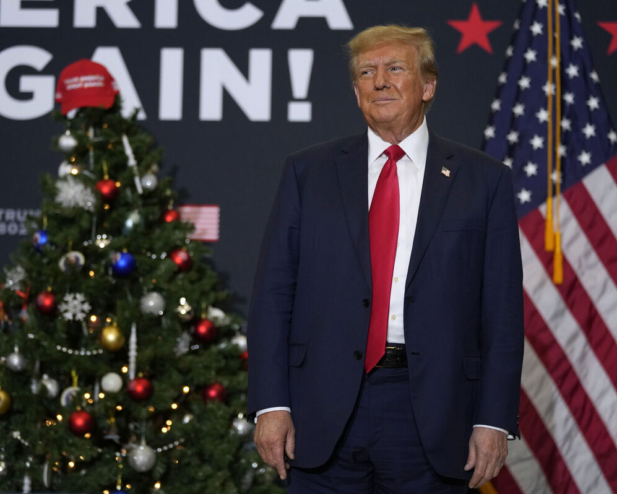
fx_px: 2228
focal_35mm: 122
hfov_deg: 15.8
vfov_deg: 12.6
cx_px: 303
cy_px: 247
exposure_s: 1/500
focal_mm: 108
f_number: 2.8
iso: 1600
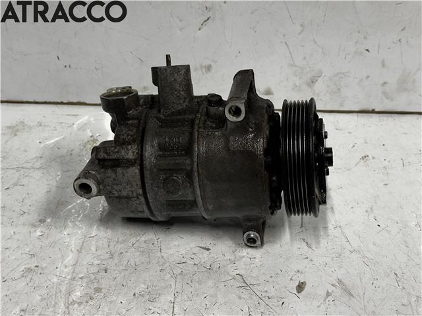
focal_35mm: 48
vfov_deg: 30.3
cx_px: 211
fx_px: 585
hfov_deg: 39.7
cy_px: 158
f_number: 1.78
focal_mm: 6.86
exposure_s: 1/50
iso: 80
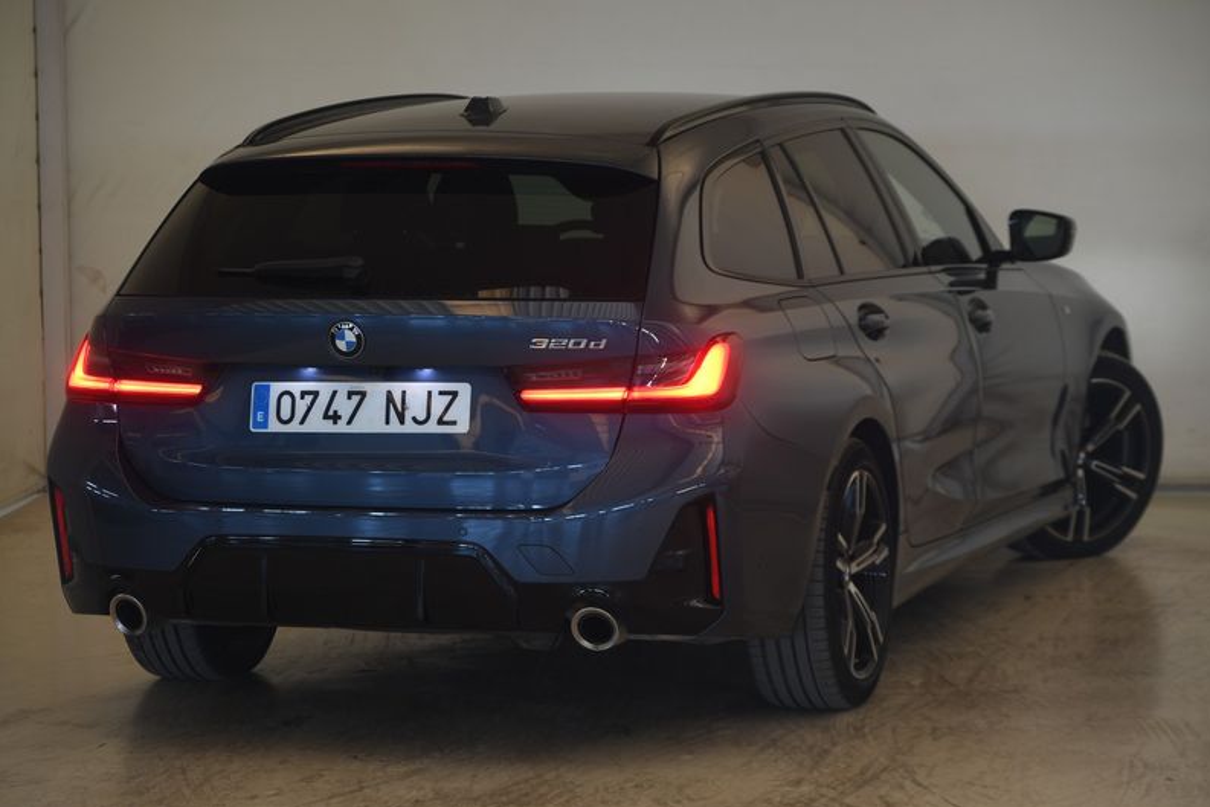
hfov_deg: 16.9
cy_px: 405
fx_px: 4067
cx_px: 609
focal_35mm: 121
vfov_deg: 11.3
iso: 100
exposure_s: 1/10
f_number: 4.2
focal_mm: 80
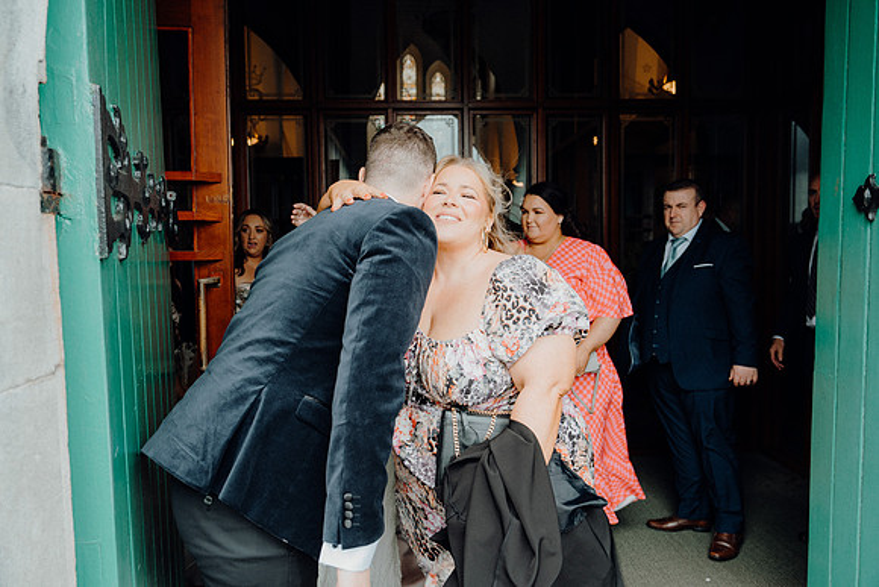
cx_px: 440
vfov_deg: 48.0
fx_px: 659
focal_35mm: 27
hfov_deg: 67.4
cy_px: 294
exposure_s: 1/200
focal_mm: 27
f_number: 3.5
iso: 320
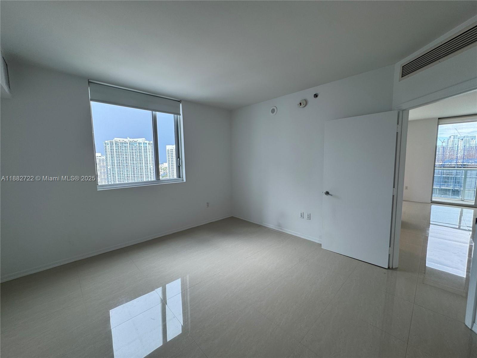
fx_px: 193
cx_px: 238
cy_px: 179
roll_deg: +0.7
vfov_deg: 85.7
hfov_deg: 102.1
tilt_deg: -7.0
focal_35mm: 14
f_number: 2.2
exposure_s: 1/120
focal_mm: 2.22
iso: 40
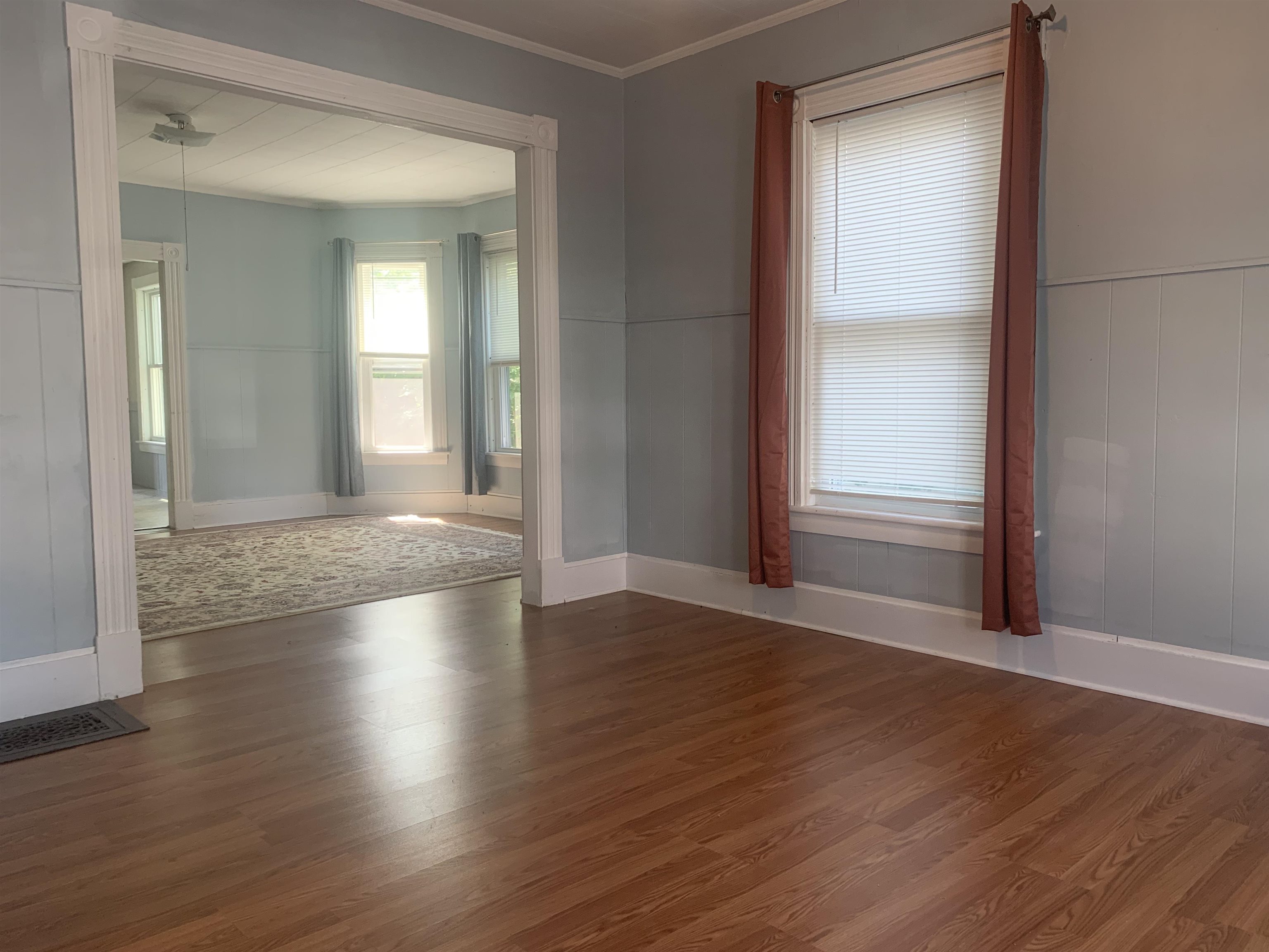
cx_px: 634
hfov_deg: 67.3
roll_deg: +0.9
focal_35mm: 26
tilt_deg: -5.1
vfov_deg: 53.1
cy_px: 476
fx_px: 953
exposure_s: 1/60
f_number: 1.8
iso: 80
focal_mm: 4.25
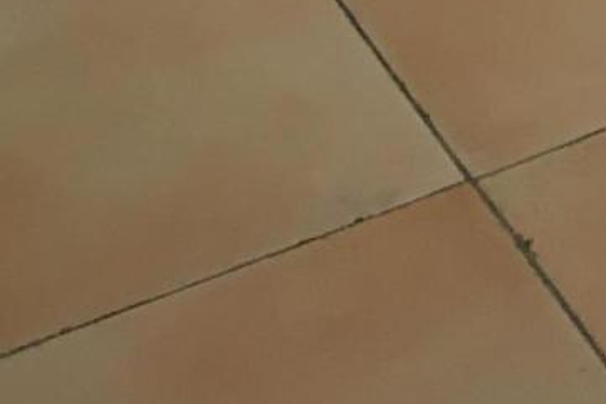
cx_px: 816
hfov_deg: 11.9
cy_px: -1237
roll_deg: -0.5
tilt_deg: -10.4
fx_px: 2812
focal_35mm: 167
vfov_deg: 6.5
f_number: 2.2
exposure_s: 1/30
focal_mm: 4.15
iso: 25
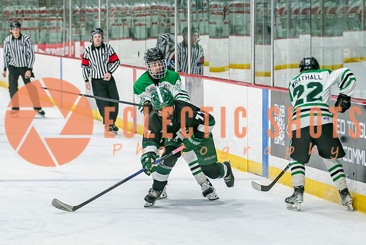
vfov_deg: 7.5
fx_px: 1858
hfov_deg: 11.3
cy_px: 135
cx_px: 181
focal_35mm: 183
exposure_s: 1/640
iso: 640
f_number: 3.2
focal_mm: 95
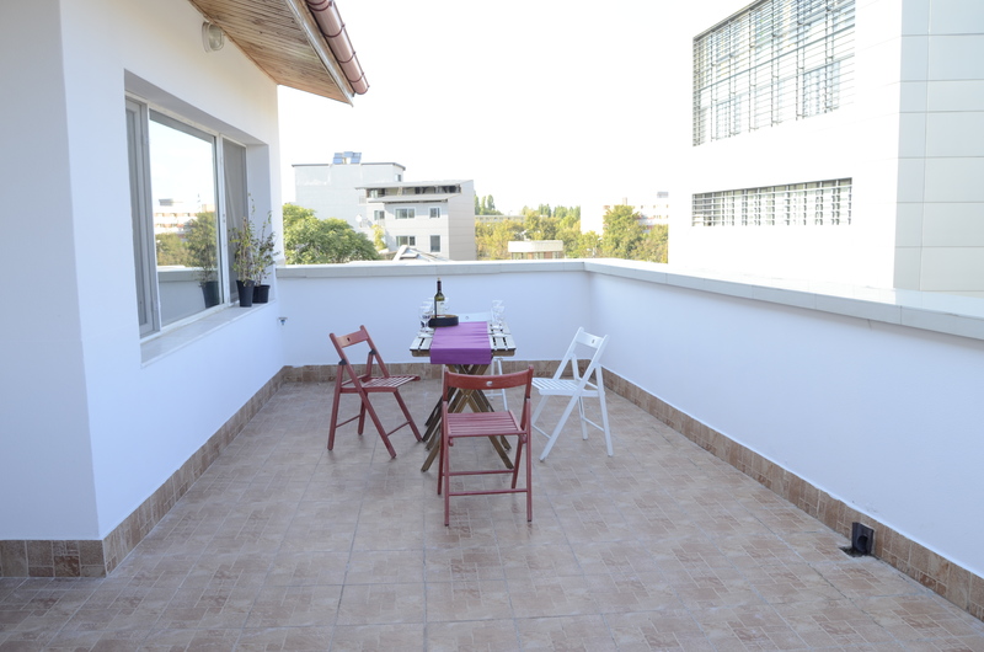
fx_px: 737
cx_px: 492
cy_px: 326
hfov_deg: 67.5
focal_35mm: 27
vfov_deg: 47.7
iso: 200
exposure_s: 1/160
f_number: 6.3
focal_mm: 18
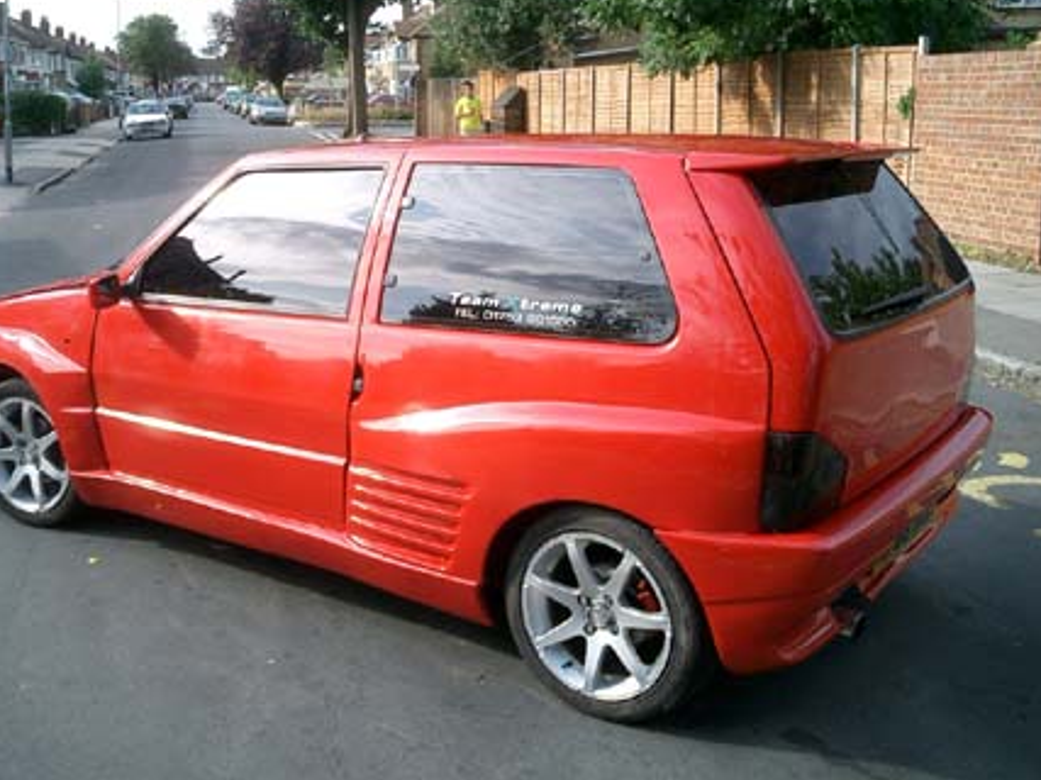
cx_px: 441
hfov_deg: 44.7
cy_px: 314
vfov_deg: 34.2
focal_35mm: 42
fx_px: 1263
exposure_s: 1/250
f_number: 4.2
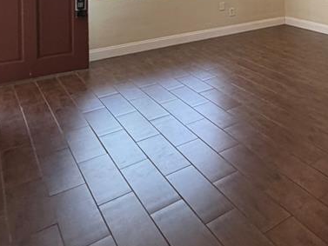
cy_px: -54
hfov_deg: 35.1
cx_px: 419
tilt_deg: +1.5
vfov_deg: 31.3
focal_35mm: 38
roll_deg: +1.2
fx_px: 360
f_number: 2.2
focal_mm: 2.22
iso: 160
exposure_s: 1/60
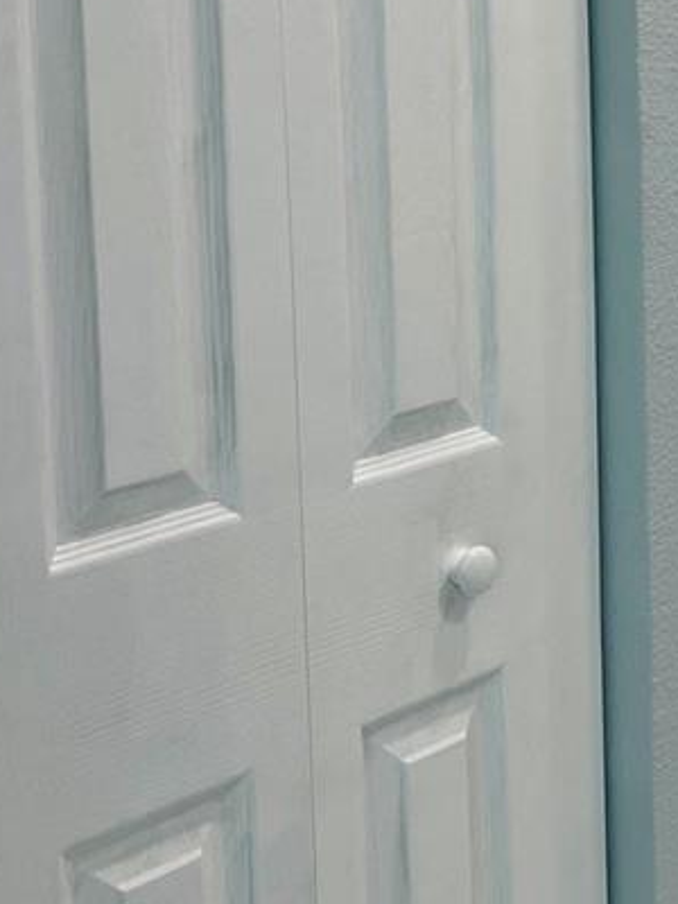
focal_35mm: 75
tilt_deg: -6.5
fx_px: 1959
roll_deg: +1.1
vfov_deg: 25.3
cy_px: 127
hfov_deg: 18.5
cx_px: 838
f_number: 1.6
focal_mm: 5.1
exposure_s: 1/120
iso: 40
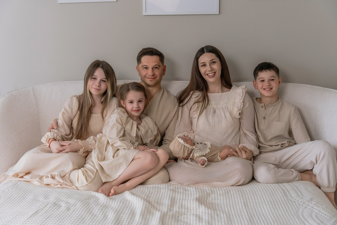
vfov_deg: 33.4
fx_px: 374
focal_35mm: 40
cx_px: 168
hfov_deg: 48.5
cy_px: 112
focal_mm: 40
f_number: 3.5
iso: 1000
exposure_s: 1/200
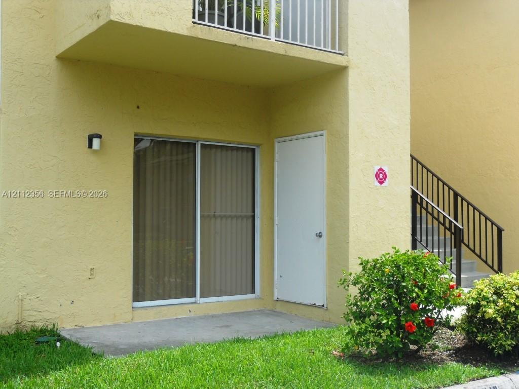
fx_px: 615
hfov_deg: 45.8
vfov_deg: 35.1
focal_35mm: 41
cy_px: 194
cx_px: 260
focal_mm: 7.3
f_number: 3.2
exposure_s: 1/500
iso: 80
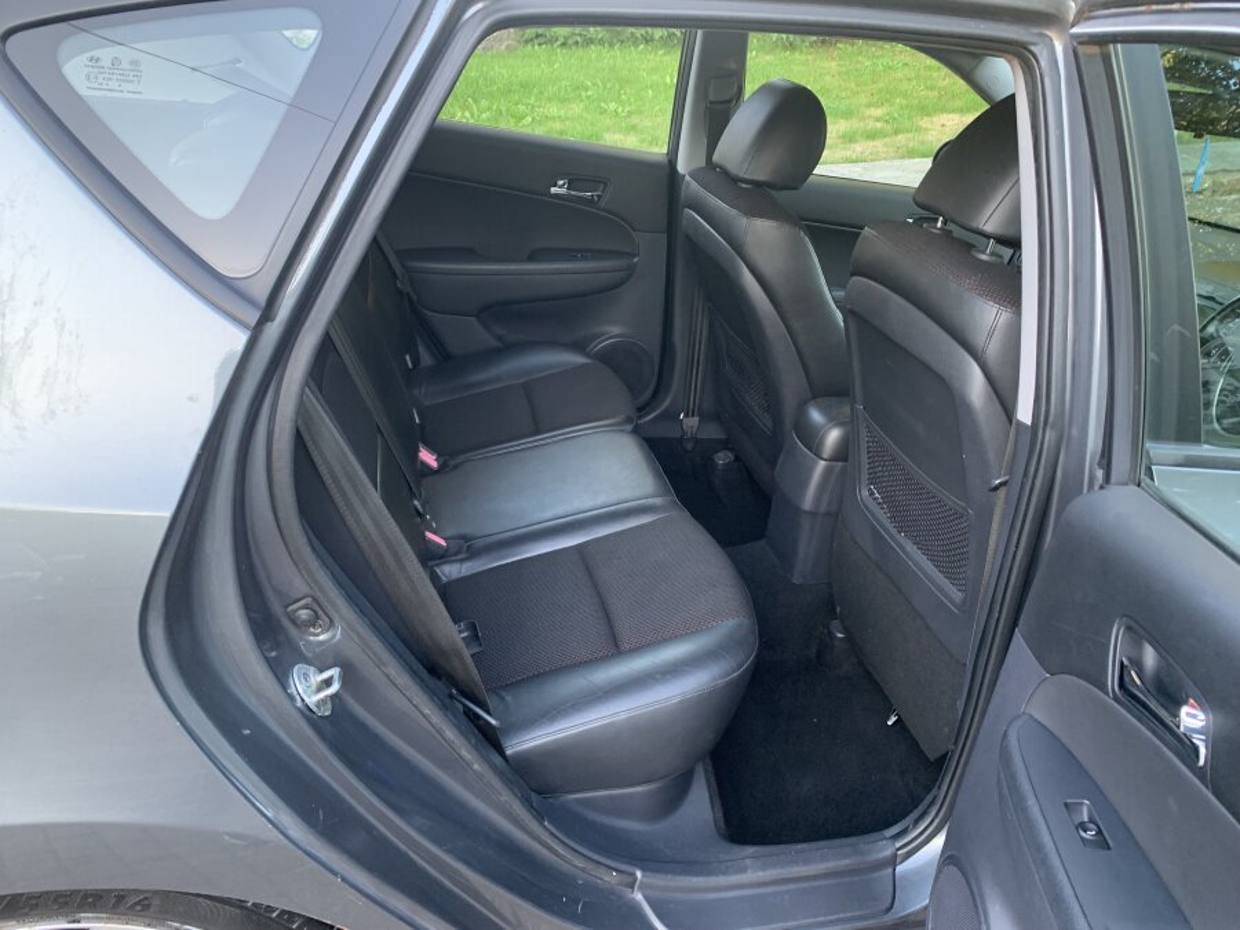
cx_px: 620
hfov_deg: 67.3
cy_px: 465
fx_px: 931
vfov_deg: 53.1
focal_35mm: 26
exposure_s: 1/60
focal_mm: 4.25
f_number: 1.8
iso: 100
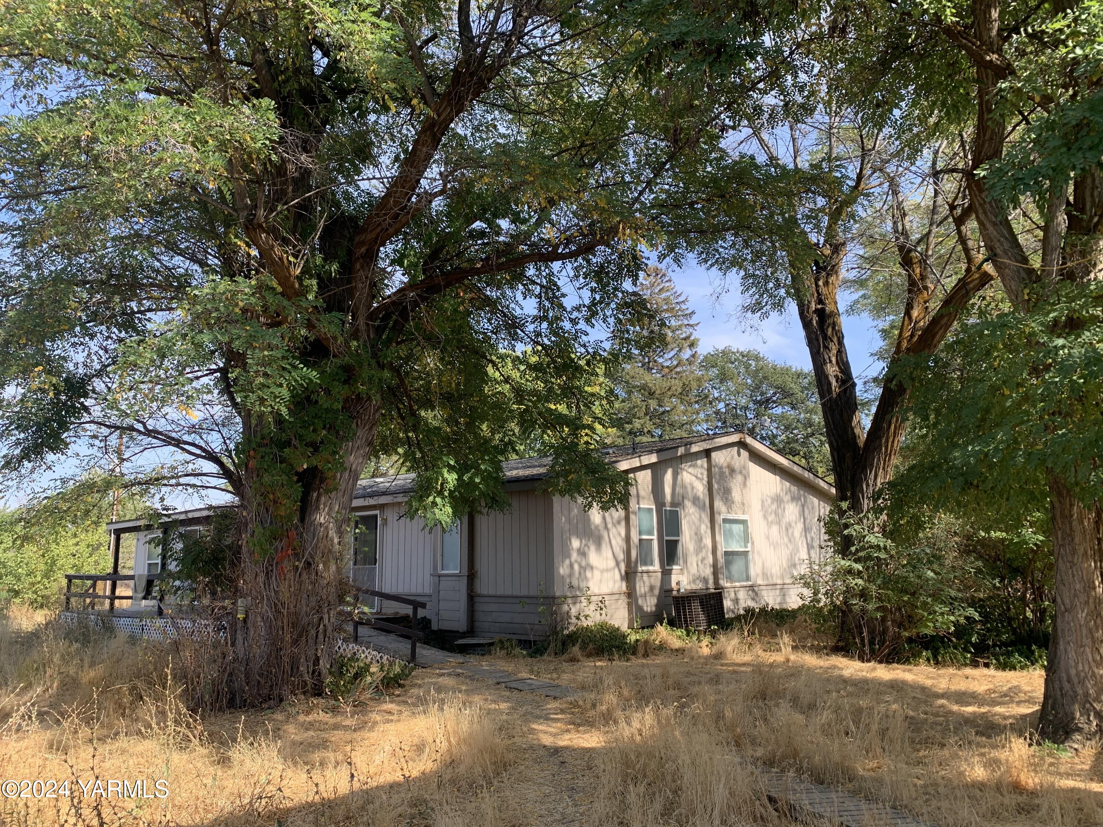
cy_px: 414
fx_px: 828
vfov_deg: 53.1
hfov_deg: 67.3
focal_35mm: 26
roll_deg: +2.1
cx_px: 552
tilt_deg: +9.0
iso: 25
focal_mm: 4.25
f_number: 1.8
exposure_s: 1/647
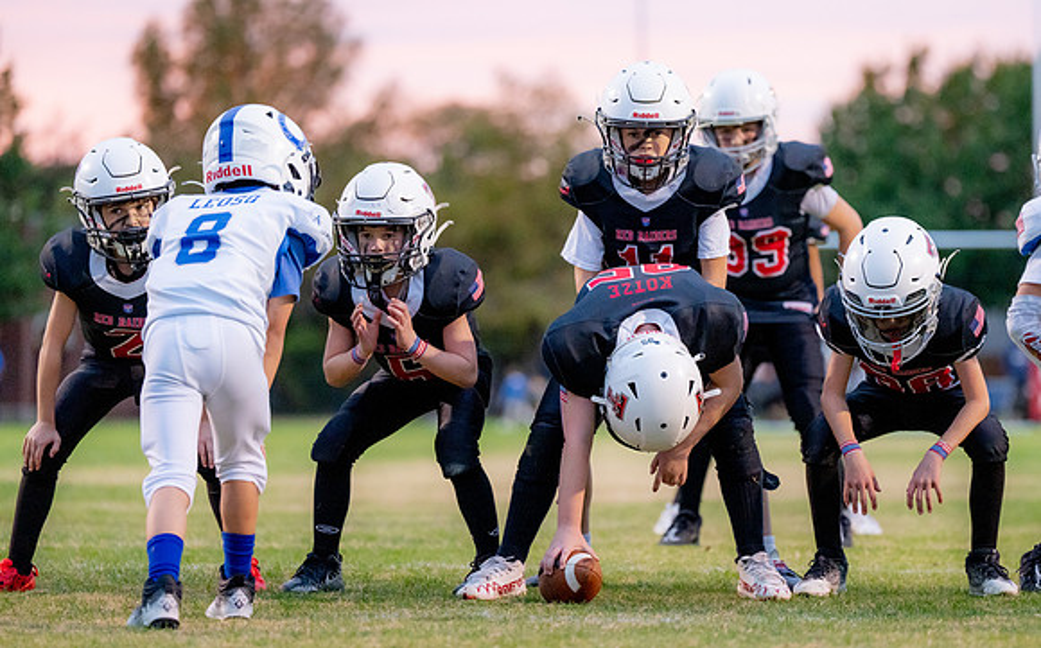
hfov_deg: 11.6
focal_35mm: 180
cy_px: 311
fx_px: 5110
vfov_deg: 7.3
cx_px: 619
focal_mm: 146
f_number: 2.8
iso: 4000
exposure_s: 1/1250
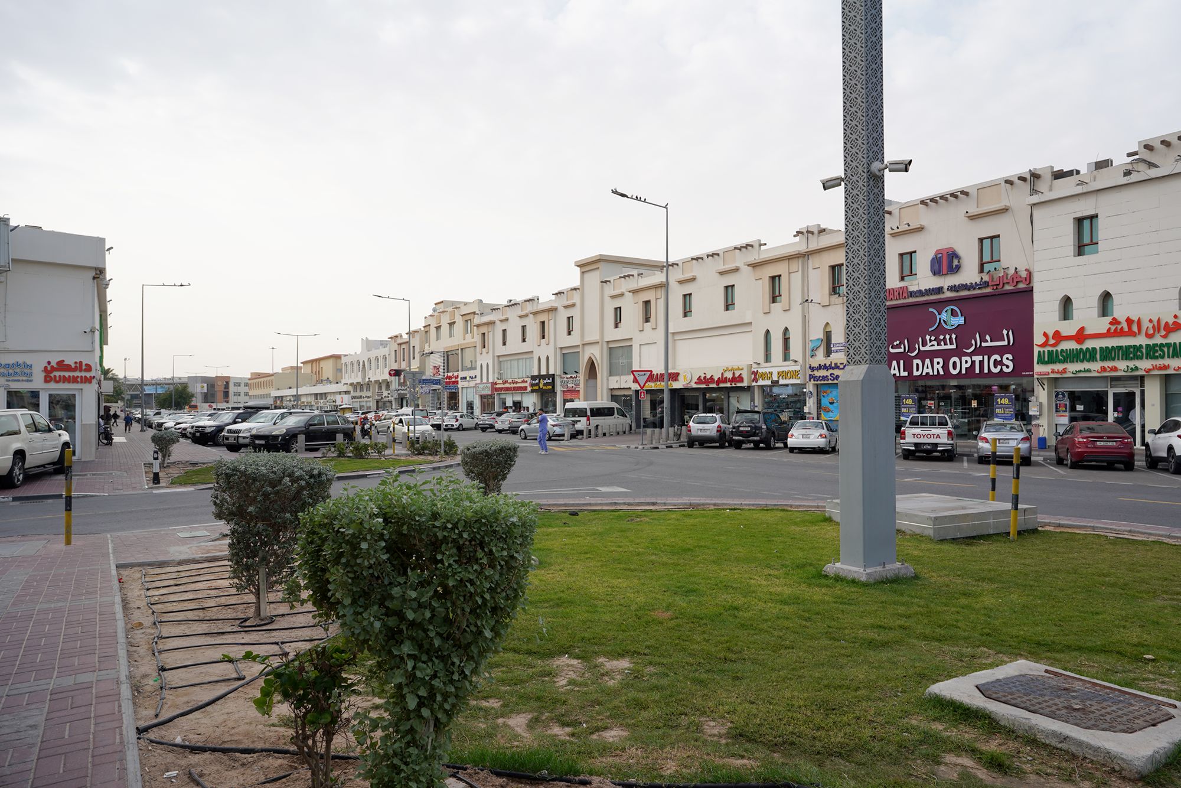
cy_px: 394
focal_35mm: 24
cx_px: 590
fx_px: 787
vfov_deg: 53.1
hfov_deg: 73.7
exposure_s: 1/100
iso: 100
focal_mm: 24
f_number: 11
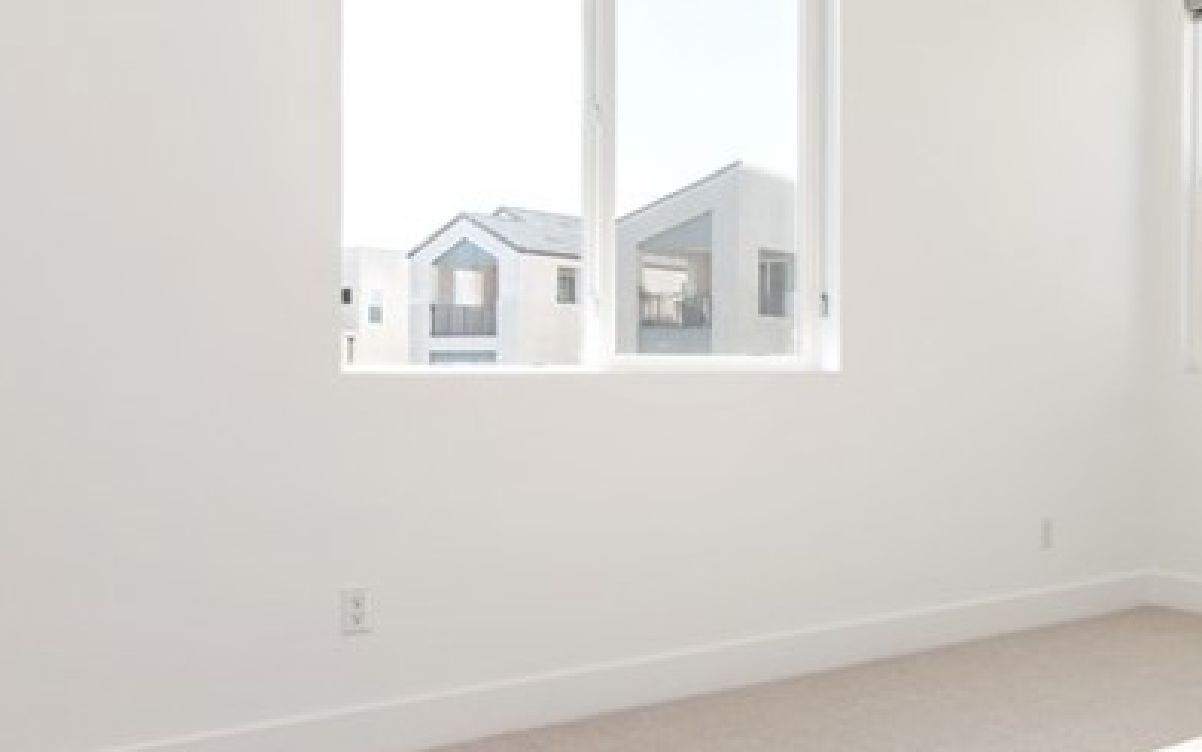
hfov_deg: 50.7
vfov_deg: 34.4
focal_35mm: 37
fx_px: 1212
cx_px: 892
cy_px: 352
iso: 100
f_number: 6.3
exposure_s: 1/160
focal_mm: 14
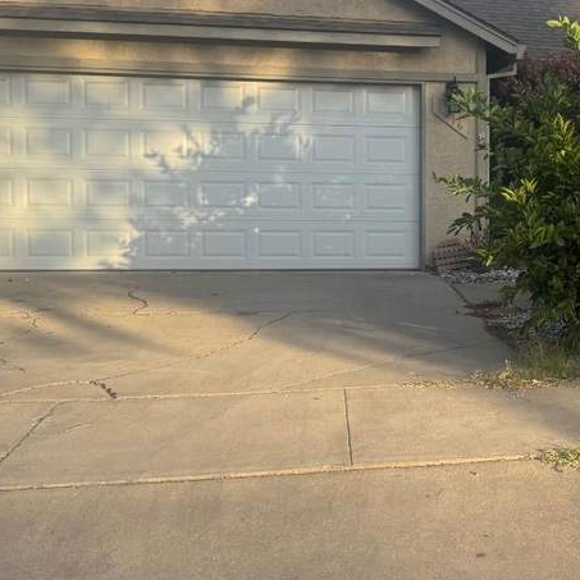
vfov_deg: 28.6
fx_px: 1137
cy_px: 246
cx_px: 558
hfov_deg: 27.2
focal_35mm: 60
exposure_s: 1/1767
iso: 80
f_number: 1.78
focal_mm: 6.76
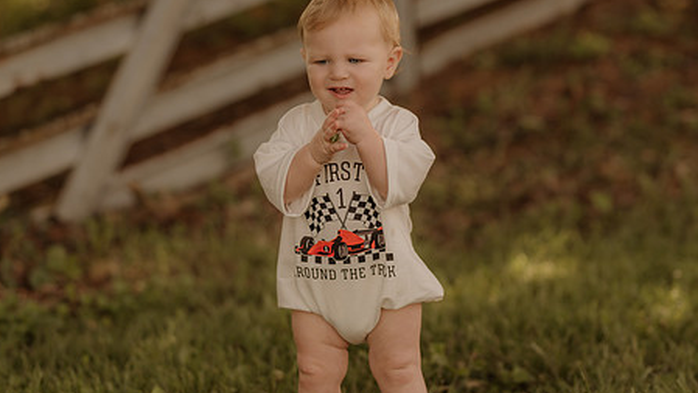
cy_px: 169
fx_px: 2129
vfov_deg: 10.6
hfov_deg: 18.6
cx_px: 365
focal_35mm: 115
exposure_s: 1/1250
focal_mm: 85
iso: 250
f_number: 2
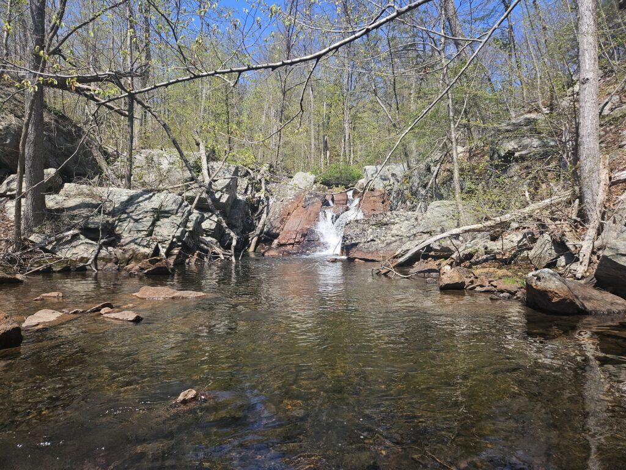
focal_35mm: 23
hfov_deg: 73.9
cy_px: 235
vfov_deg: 58.9
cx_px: 313
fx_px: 416
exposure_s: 1/823
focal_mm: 5.4
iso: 25
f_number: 1.8
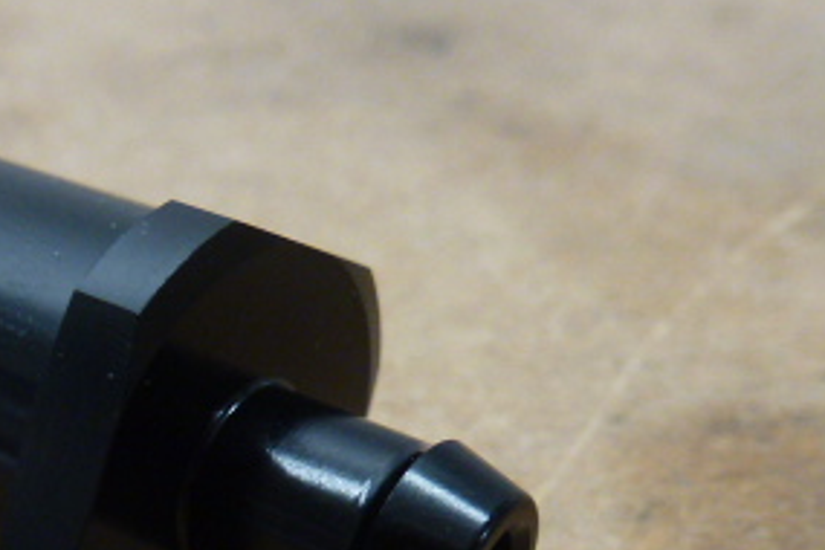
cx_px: 200
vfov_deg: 22.8
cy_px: 608
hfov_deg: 34.8
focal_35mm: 56
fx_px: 1283
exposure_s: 1/60
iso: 250
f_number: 3.3
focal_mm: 4.3
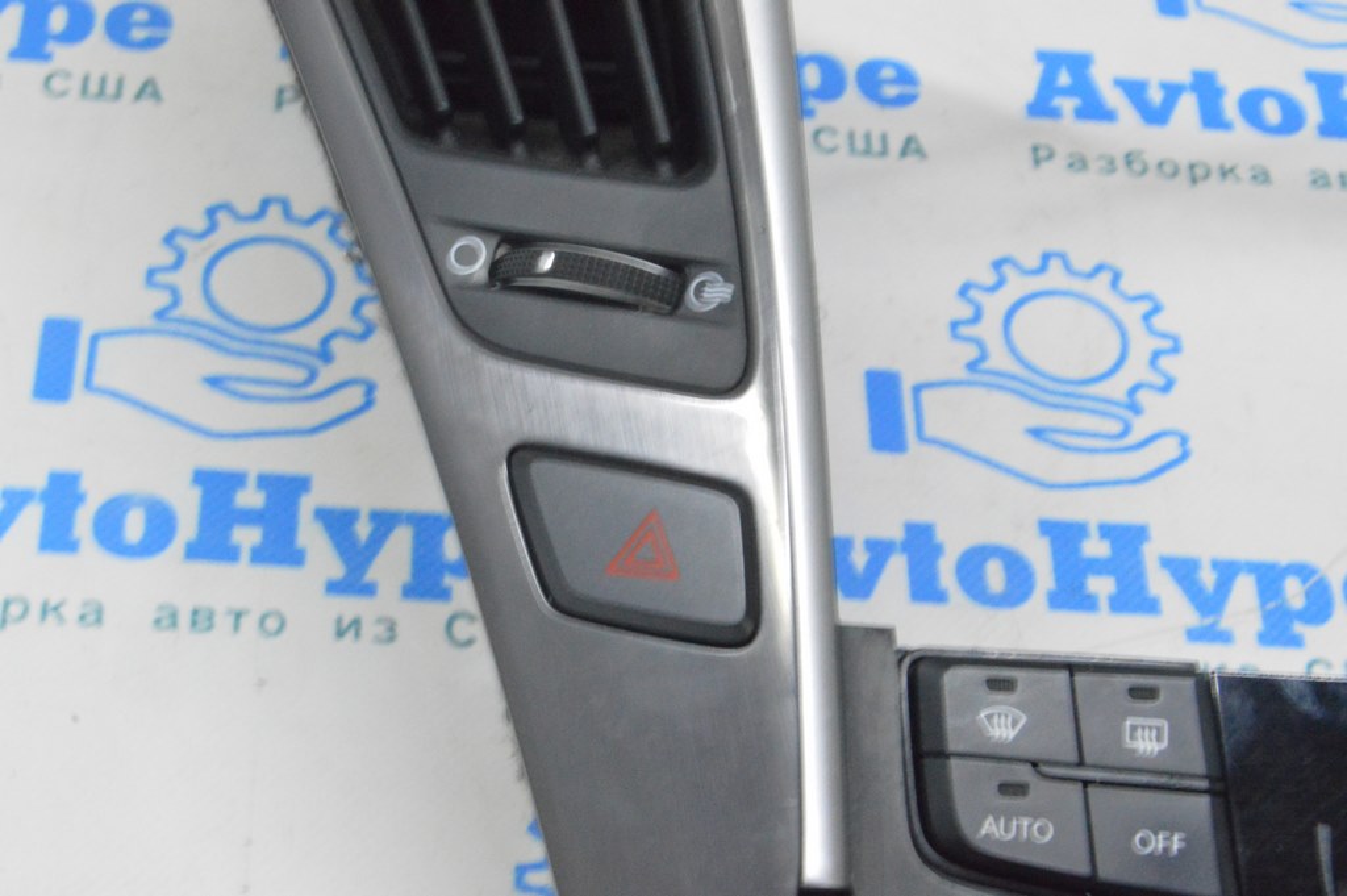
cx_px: 674
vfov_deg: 16.5
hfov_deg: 24.6
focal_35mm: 82
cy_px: 448
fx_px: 3084
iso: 6400
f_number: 20
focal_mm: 55
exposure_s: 1/15
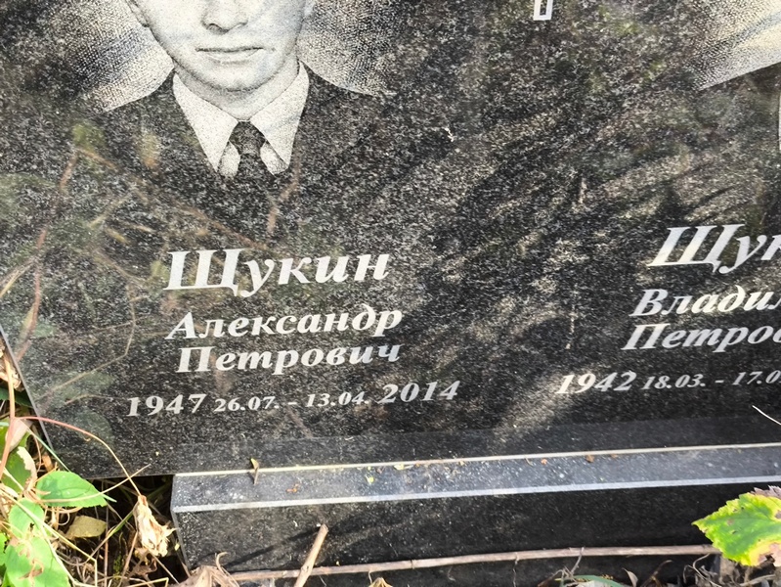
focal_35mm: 50
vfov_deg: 29.1
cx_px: 390
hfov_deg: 38.2
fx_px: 1129
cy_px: 294
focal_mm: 4.71
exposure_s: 1/60
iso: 80
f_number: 1.7
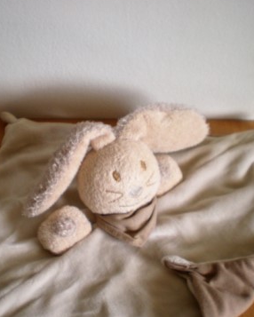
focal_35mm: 54
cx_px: 107
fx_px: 507
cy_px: 175
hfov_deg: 28.1
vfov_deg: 34.7
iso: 123
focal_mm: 6.3
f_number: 3.1
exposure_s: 1/58.8
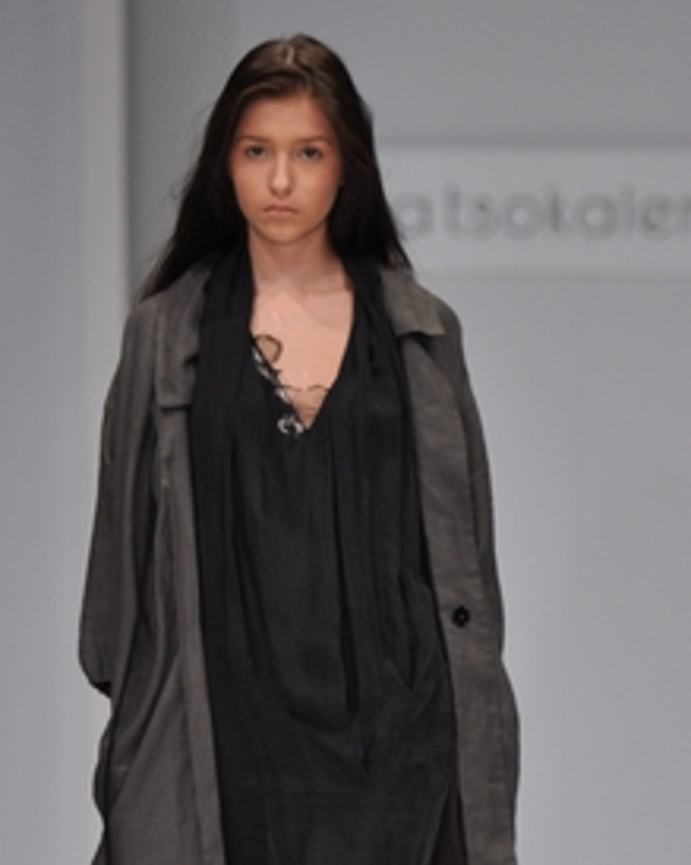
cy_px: 704
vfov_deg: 5.4
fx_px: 9205
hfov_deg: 4.3
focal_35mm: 360
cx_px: 443
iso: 640
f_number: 3.5
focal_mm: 135
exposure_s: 1/320
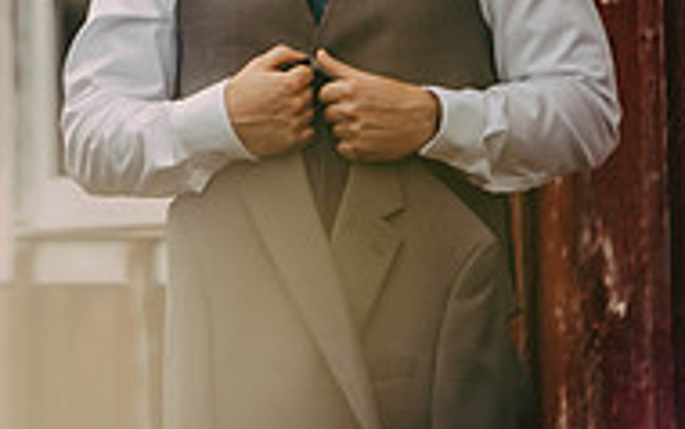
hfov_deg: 3.8
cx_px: -94
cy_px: -128
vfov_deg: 2.4
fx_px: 10180
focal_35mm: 545
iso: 200
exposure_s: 1/1600
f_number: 2.8
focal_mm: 175
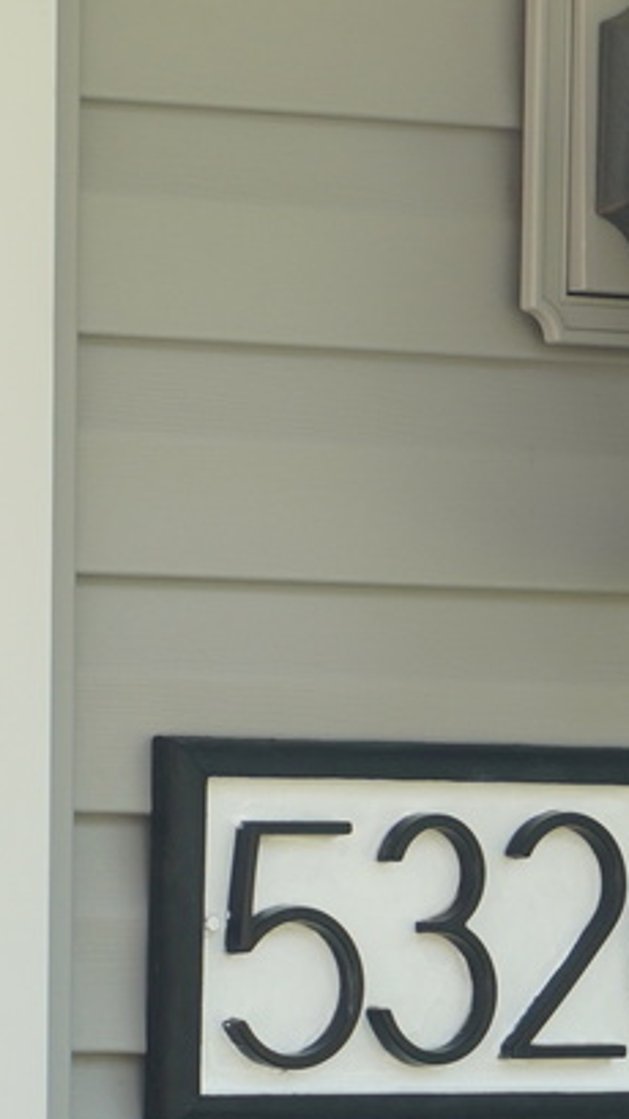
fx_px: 8541
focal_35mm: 288
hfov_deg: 4.2
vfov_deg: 7.5
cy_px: 908
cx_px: 637
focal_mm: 50
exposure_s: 1/160
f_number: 5.6
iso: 160
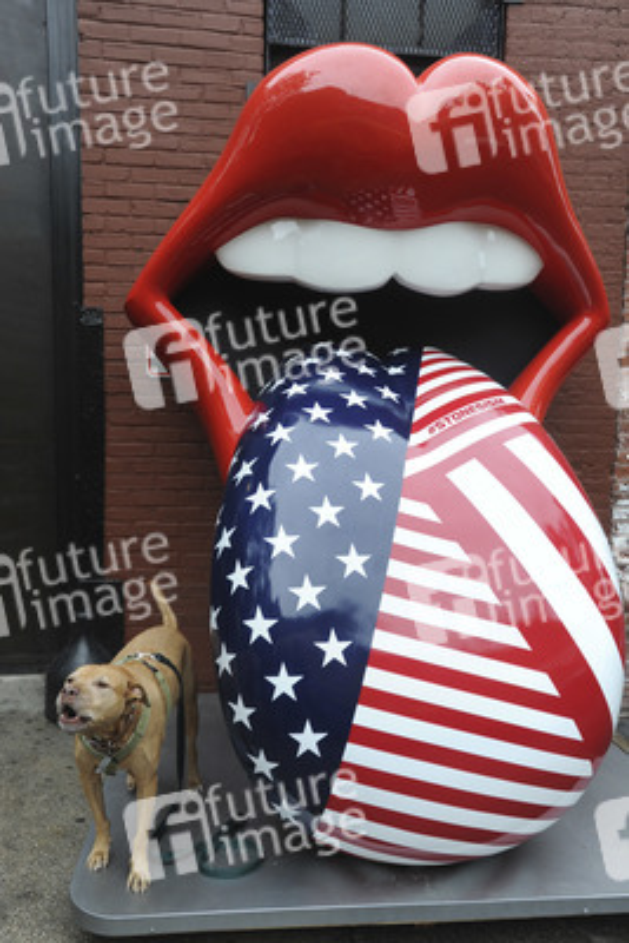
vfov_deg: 73.7
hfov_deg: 53.2
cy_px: 472
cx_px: 314
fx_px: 628
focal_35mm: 24
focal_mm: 24
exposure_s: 1/320
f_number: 6.3
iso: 1600
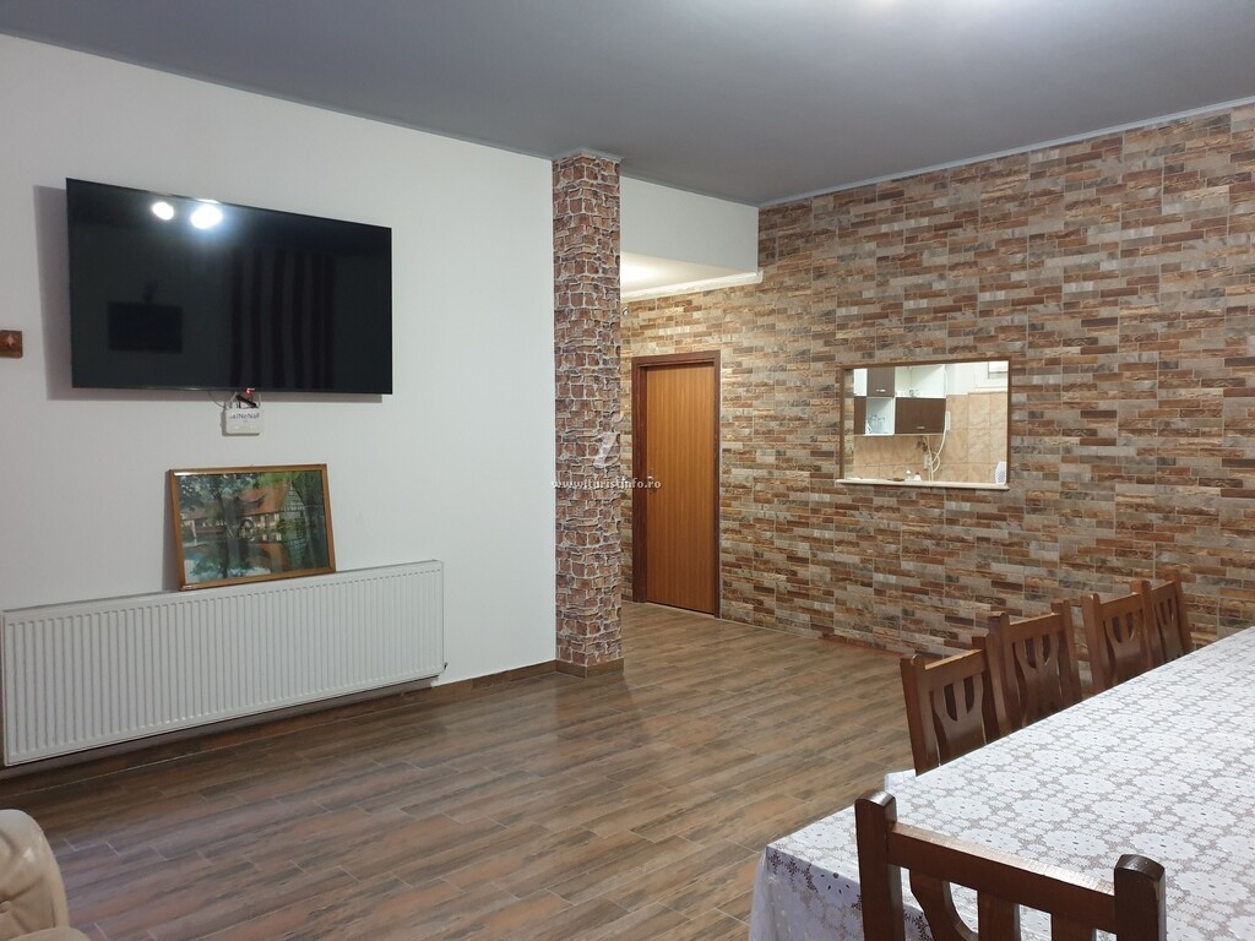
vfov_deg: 53.1
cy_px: 470
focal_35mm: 26
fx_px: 943
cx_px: 628
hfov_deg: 67.3
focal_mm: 4.3
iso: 320
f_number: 1.5
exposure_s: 1/17
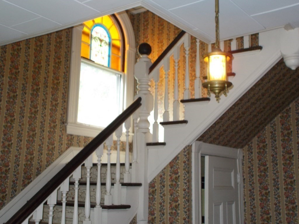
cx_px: 150
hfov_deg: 42.9
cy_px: 112
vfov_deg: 32.9
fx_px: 380
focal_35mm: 44
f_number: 4.2
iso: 250
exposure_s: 1/30
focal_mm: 7.9
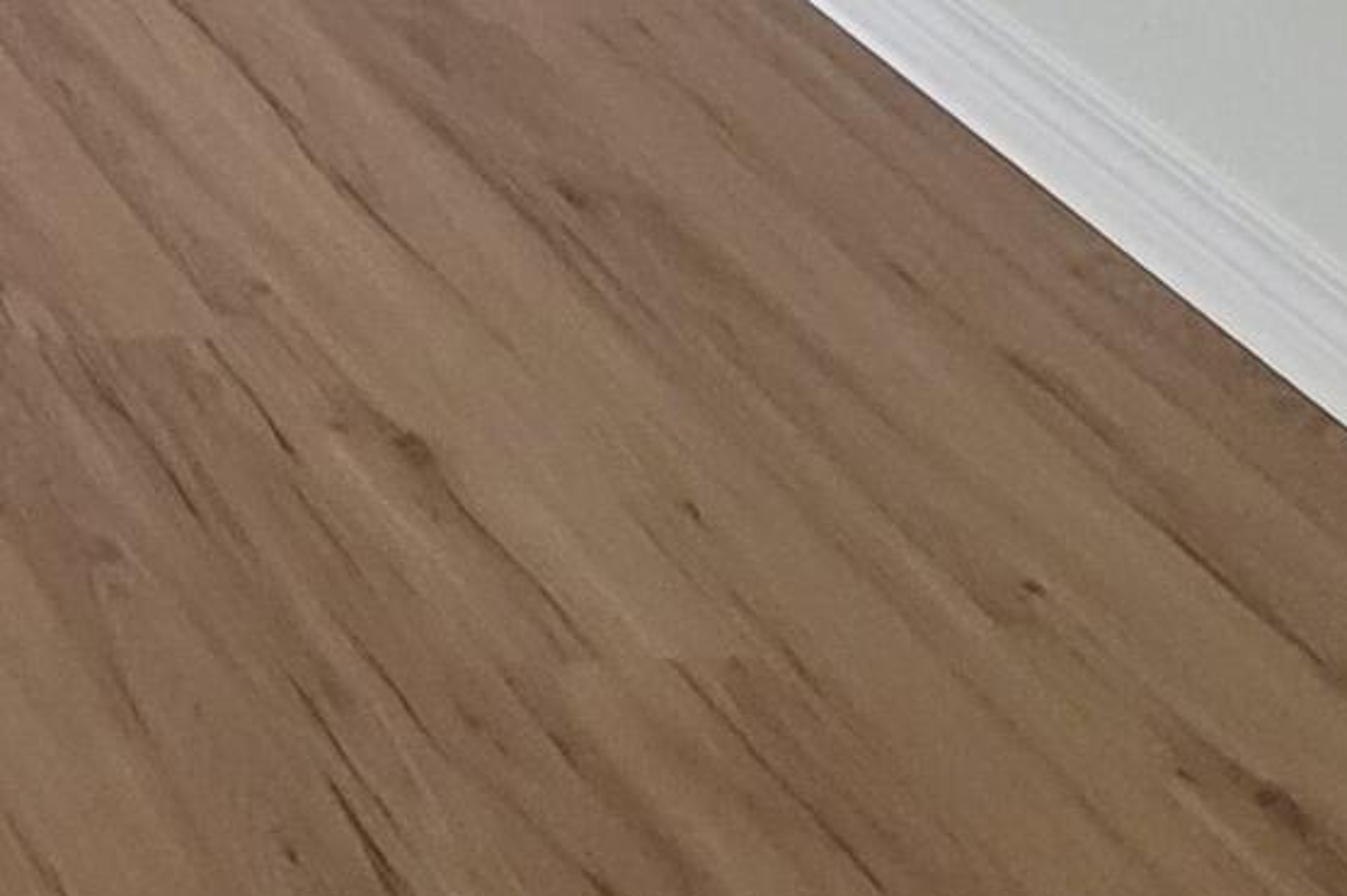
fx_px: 2730
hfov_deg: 18.1
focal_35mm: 73
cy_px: -1615
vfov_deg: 12.0
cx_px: -1386
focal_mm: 2.2
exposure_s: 1/60
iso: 250
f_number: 2.2
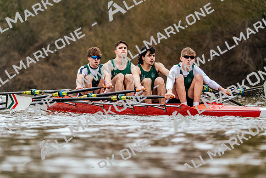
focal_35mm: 397
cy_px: 89
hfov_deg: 5.2
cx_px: 133
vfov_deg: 3.5
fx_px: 2934
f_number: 6.3
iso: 1600
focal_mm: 397
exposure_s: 1/2000
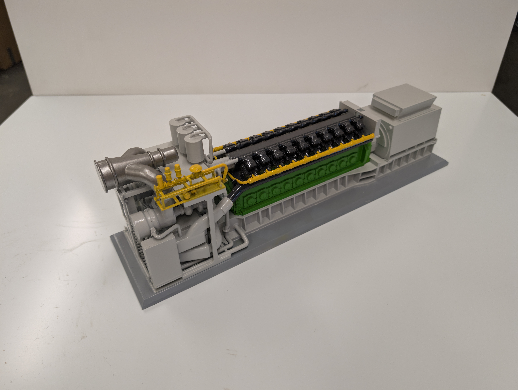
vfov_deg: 56.9
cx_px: 259
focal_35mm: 24
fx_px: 360
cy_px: 195
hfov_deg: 71.5
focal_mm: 6.9
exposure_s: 1/72.6
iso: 179
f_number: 1.68
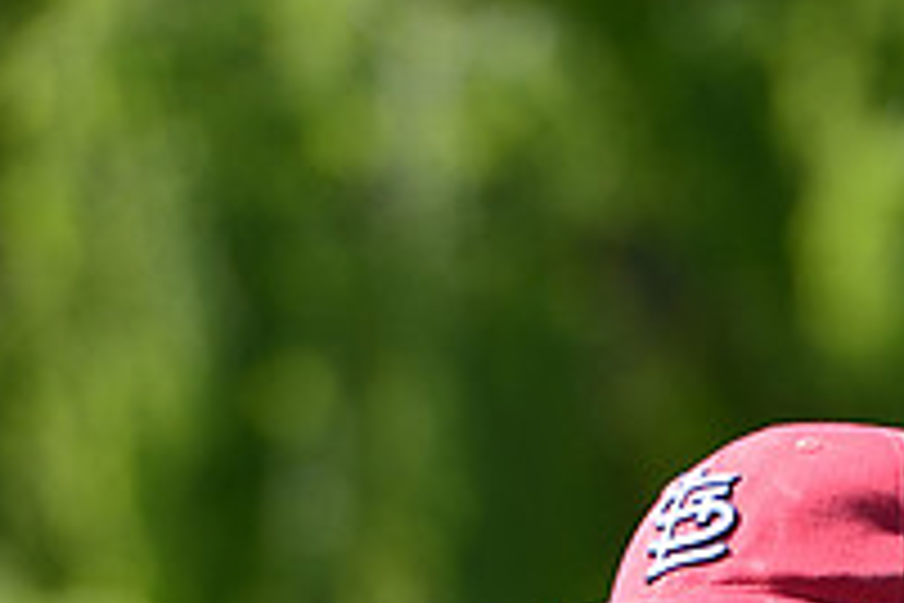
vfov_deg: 2.4
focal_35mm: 576
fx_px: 14463
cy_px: 1184
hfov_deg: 3.6
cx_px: 780
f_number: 5.6
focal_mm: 200
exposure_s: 1/500
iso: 200
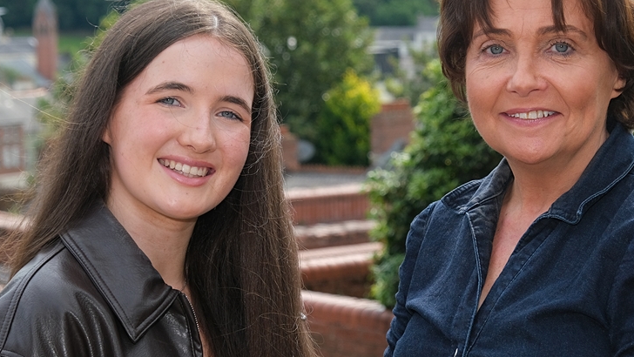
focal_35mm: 111
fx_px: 1867
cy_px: 162
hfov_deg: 19.3
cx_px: 336
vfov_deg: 10.9
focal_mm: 55
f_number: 6.4
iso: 400
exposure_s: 1/550
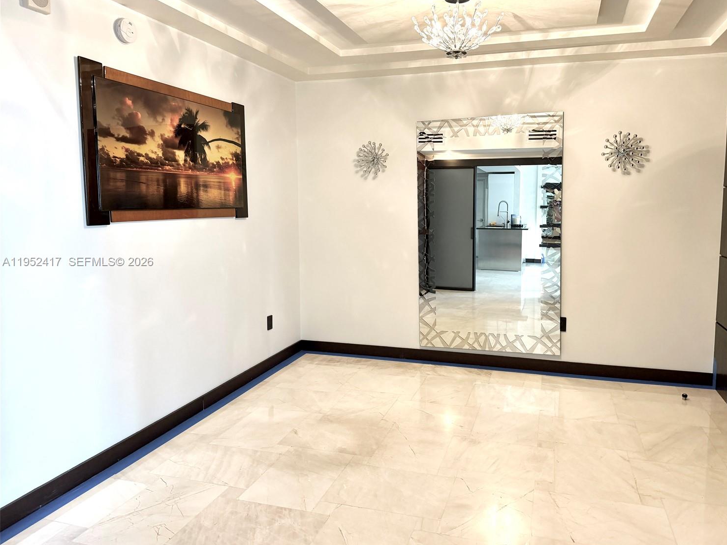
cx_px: 393
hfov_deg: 67.2
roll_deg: +0.4
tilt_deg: -5.8
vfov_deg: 53.1
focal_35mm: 26
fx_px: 546
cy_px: 262
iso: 200
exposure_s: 1/60
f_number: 1.78
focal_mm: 6.76
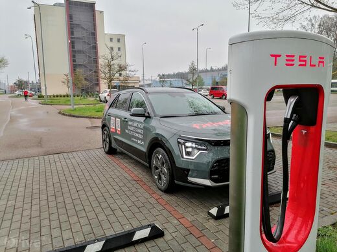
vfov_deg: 51.4
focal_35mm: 27
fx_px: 263
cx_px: 168
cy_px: 126
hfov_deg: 65.3
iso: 64
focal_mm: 5.3
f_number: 1.8
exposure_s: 1/120
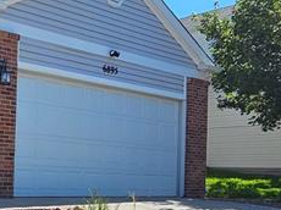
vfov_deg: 24.7
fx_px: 470
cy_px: 175
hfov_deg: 29.8
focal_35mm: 58
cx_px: -31
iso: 50
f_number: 2.2
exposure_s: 1/2614
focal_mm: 2.2
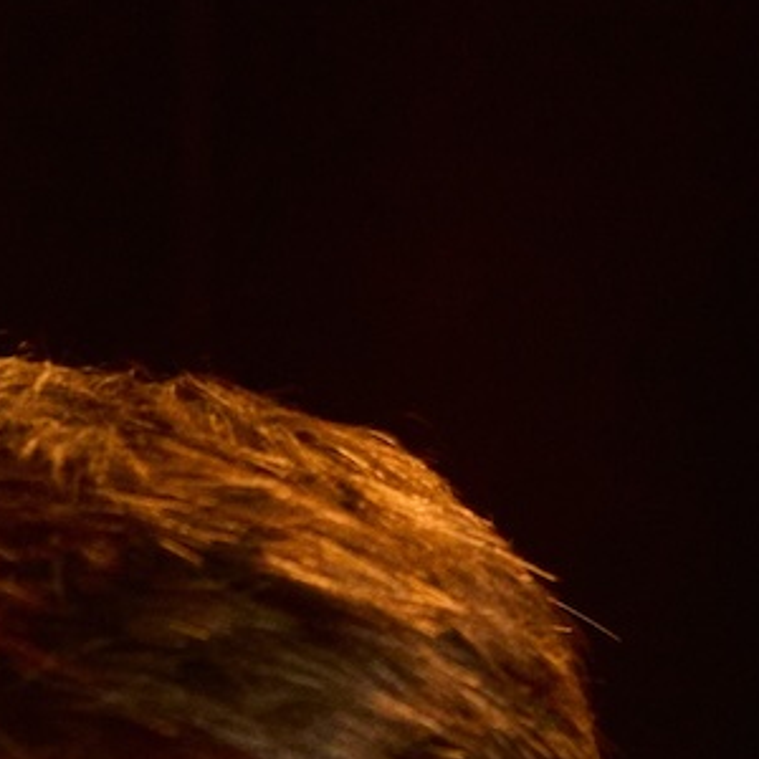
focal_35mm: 354
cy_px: 2083
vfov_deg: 4.8
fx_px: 8782
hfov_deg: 4.9
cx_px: 377
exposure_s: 1/100
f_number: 2.8
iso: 6400
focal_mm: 50
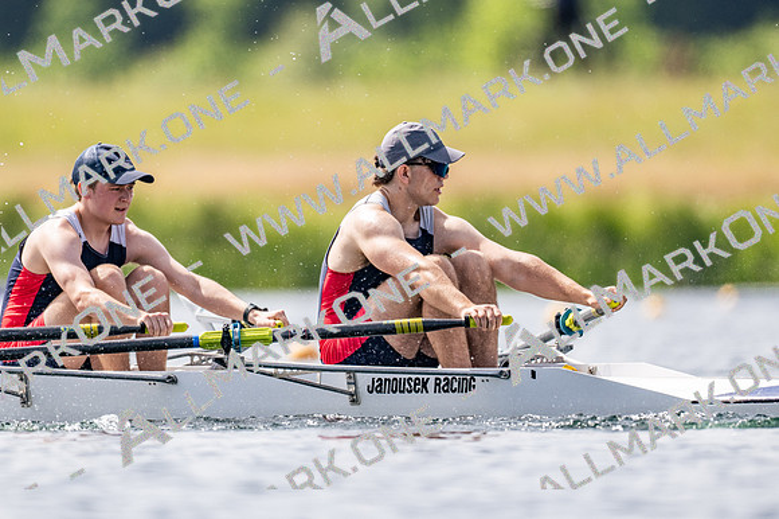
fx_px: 19463
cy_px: 260
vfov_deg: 1.5
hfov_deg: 2.3
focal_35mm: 900
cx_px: 390
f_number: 4
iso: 200
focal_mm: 600
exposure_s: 1/2500
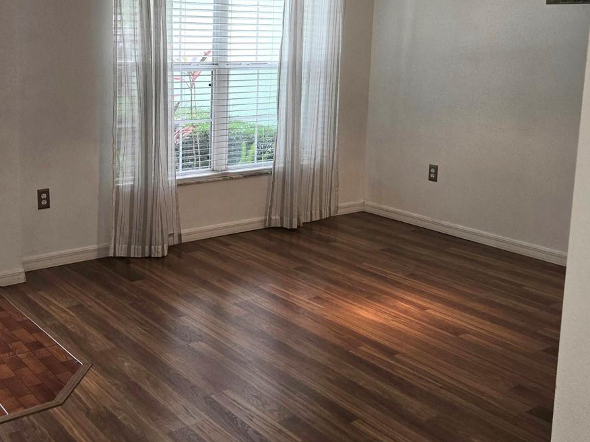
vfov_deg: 34.1
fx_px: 716
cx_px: 201
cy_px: 155
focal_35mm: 42
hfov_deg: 44.2
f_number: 1.8
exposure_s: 1/60.2
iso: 80
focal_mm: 5.4
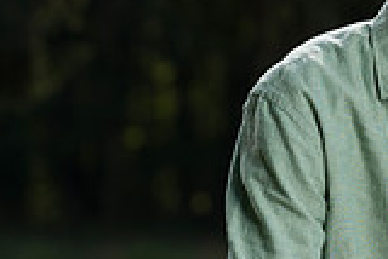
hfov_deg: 4.2
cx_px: 554
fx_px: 5275
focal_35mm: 489
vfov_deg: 2.8
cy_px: 99
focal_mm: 116
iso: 50
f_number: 4.5
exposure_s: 1/250
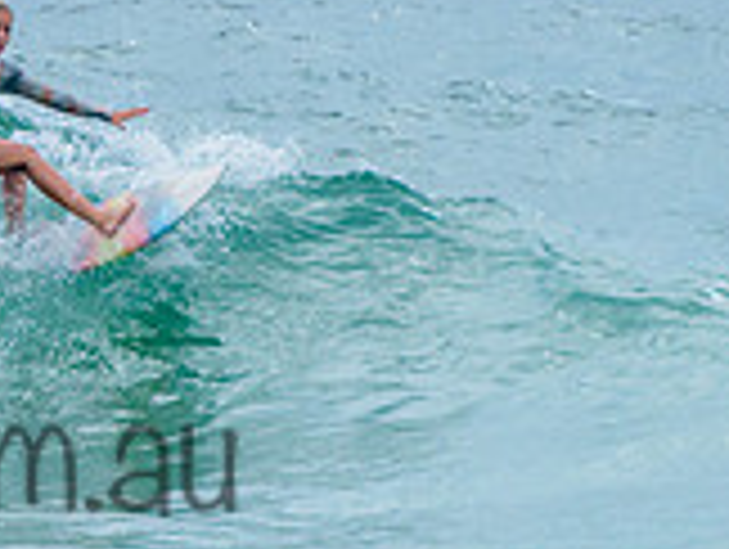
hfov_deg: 1.2
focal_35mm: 1684
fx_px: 35517
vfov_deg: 0.9
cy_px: 211
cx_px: 31
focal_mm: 400
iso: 500
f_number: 7.1
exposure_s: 1/1600
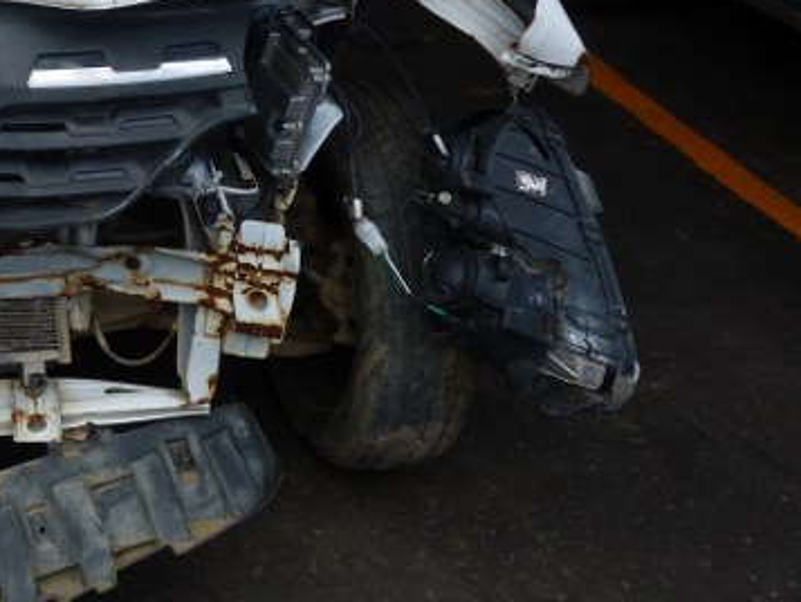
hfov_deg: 30.7
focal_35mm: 56
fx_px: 1296
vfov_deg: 25.2
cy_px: 36
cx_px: -79
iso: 80
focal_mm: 4.5
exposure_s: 1/200
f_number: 4
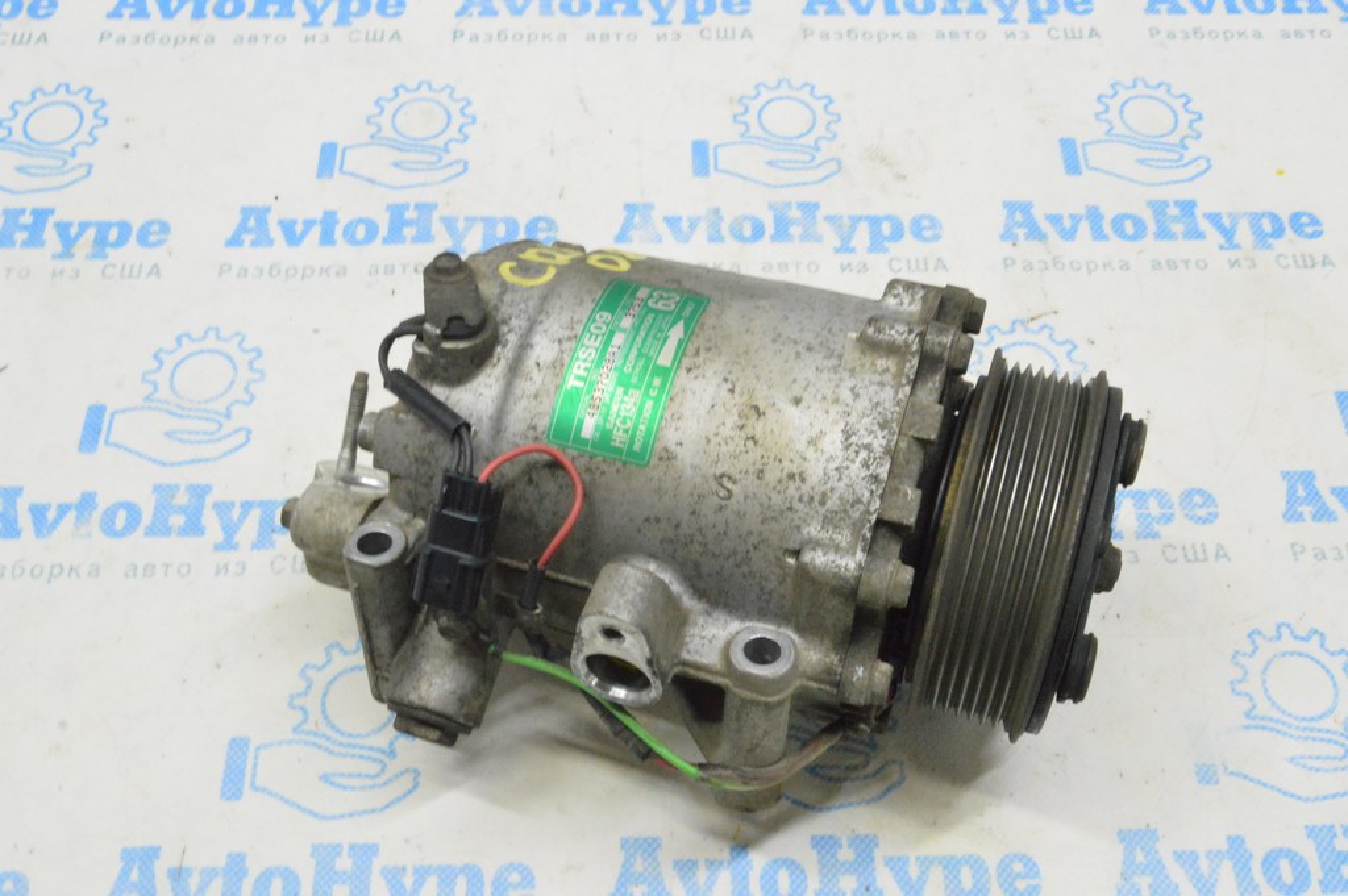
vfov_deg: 36.8
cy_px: 448
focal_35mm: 36
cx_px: 674
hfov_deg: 53.2
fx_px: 1347
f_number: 20
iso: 6400
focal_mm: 24
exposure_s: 1/15
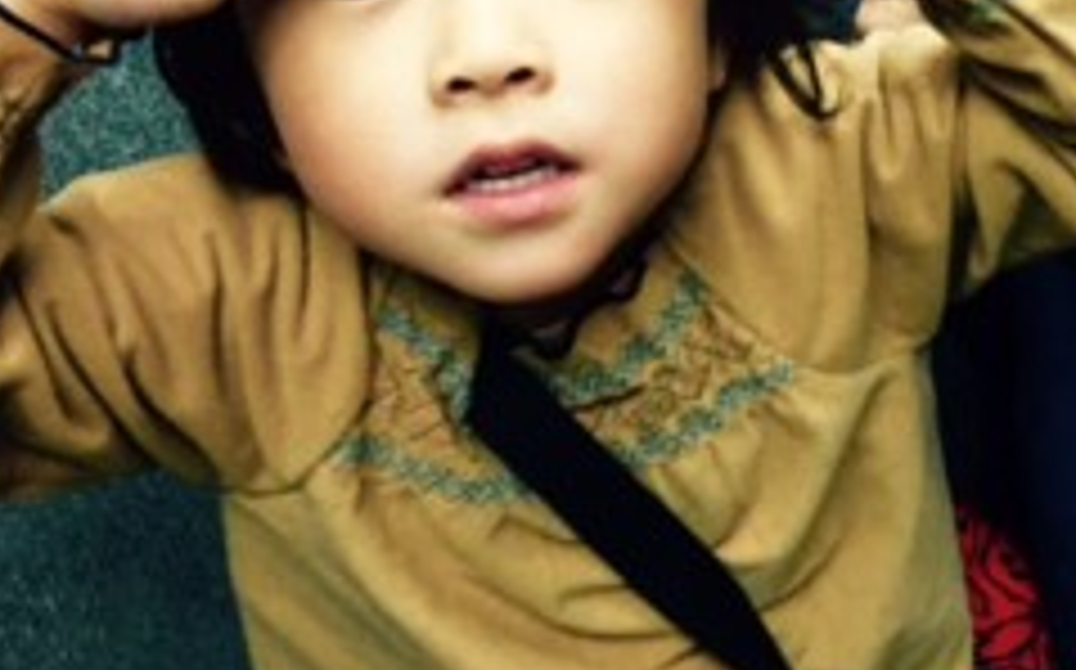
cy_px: 184
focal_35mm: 58
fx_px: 1700
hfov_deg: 34.0
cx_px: 869
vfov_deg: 22.2
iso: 250
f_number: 2.2
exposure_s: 1/17
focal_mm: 4.15
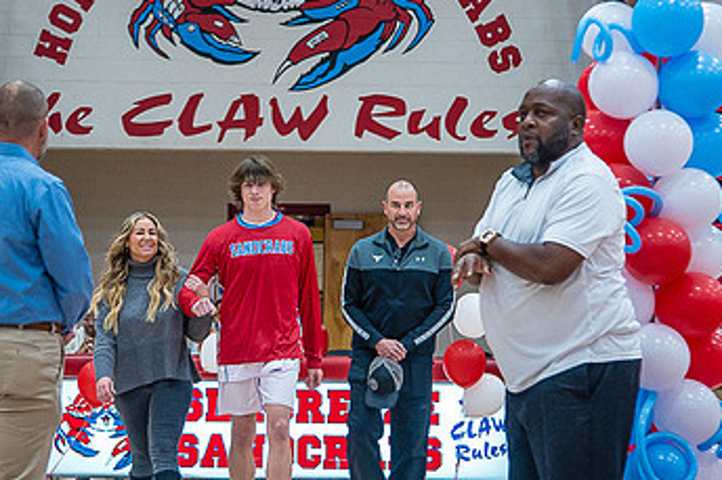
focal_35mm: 145
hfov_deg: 14.1
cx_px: 275
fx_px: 2907
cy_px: 262
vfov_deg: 9.5
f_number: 4
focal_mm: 86
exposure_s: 1/320
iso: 2000
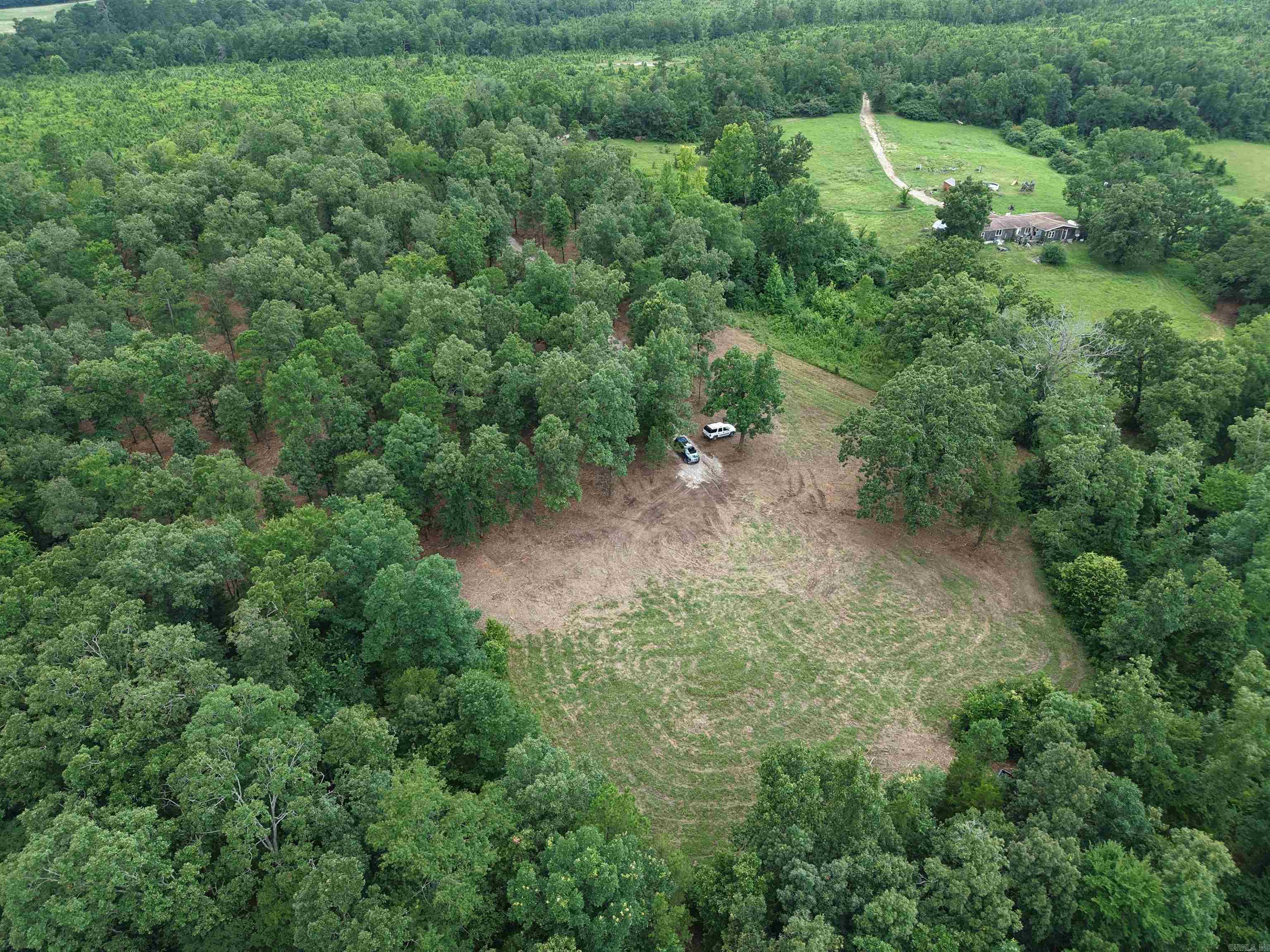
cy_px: 476
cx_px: 635
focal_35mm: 24
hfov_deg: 71.6
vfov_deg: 56.8
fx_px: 881
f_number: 1.8
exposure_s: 1/500
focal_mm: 8.67
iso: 100
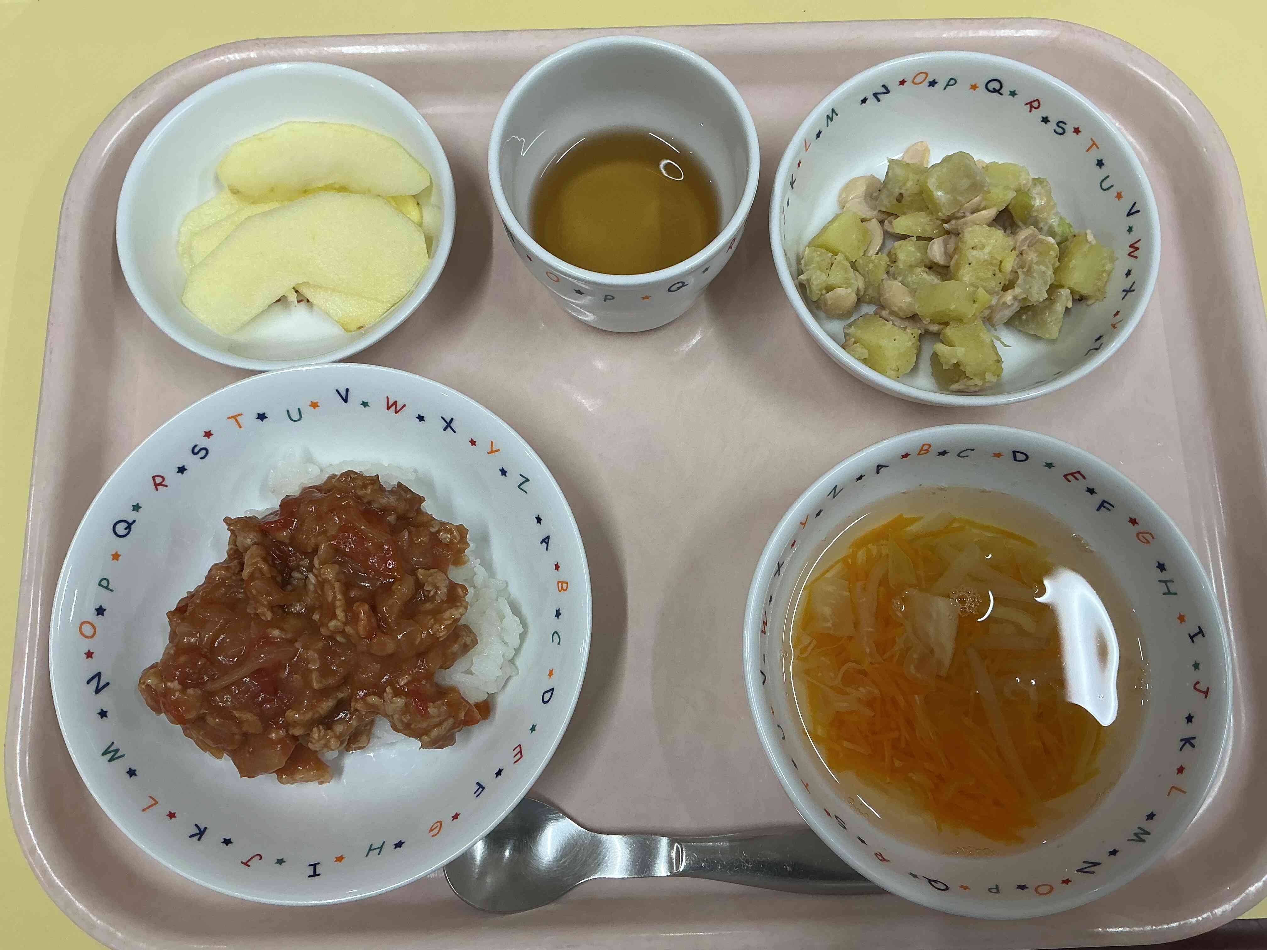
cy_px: 475
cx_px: 634
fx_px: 1061
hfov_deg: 61.7
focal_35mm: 29
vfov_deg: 48.2
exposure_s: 1/60
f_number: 1.8
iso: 32
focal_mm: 3
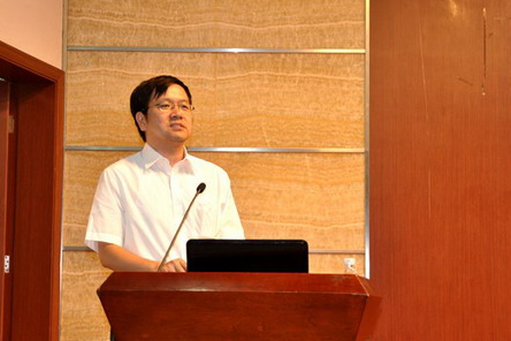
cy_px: 176
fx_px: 1036
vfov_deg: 18.7
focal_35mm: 73
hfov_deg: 27.7
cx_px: 236
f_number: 2.8
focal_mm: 36
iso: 200
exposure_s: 1/20
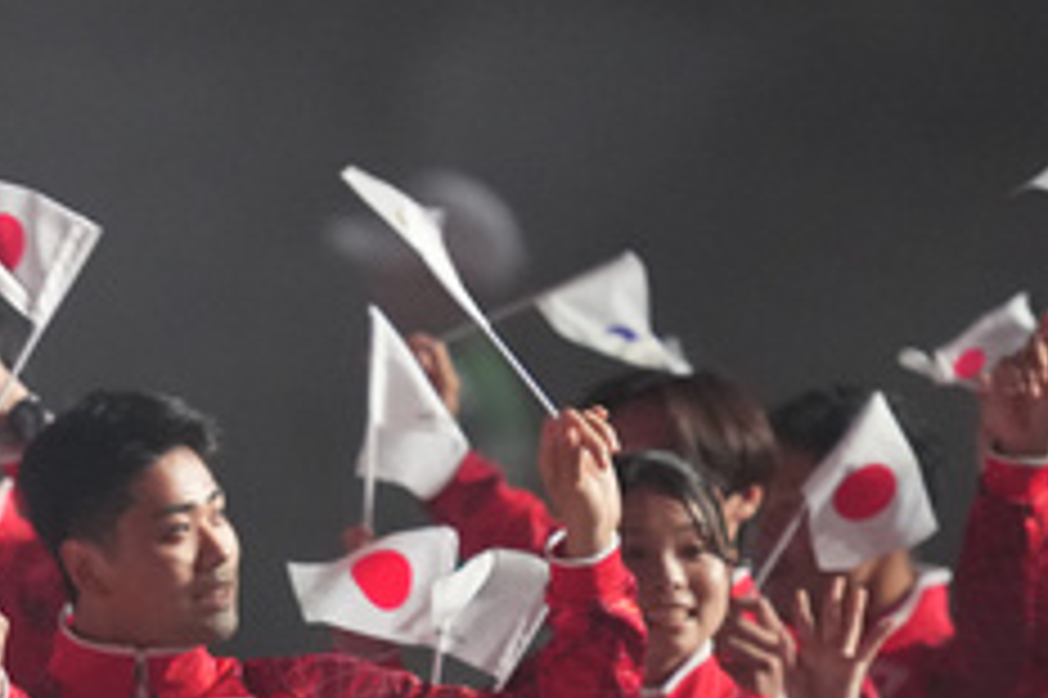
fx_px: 51227
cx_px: -711
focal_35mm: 1761
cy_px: 973
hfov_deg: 1.2
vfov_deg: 0.8
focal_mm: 400
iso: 4000
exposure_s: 1/400
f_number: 3.2
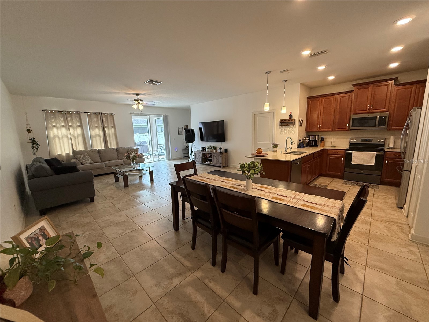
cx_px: 214
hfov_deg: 102.1
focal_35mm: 14
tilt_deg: -8.5
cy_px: 161
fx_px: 174
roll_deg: +2.0
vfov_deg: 85.7
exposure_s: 1/120
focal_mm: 2.22
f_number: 2.2
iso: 250
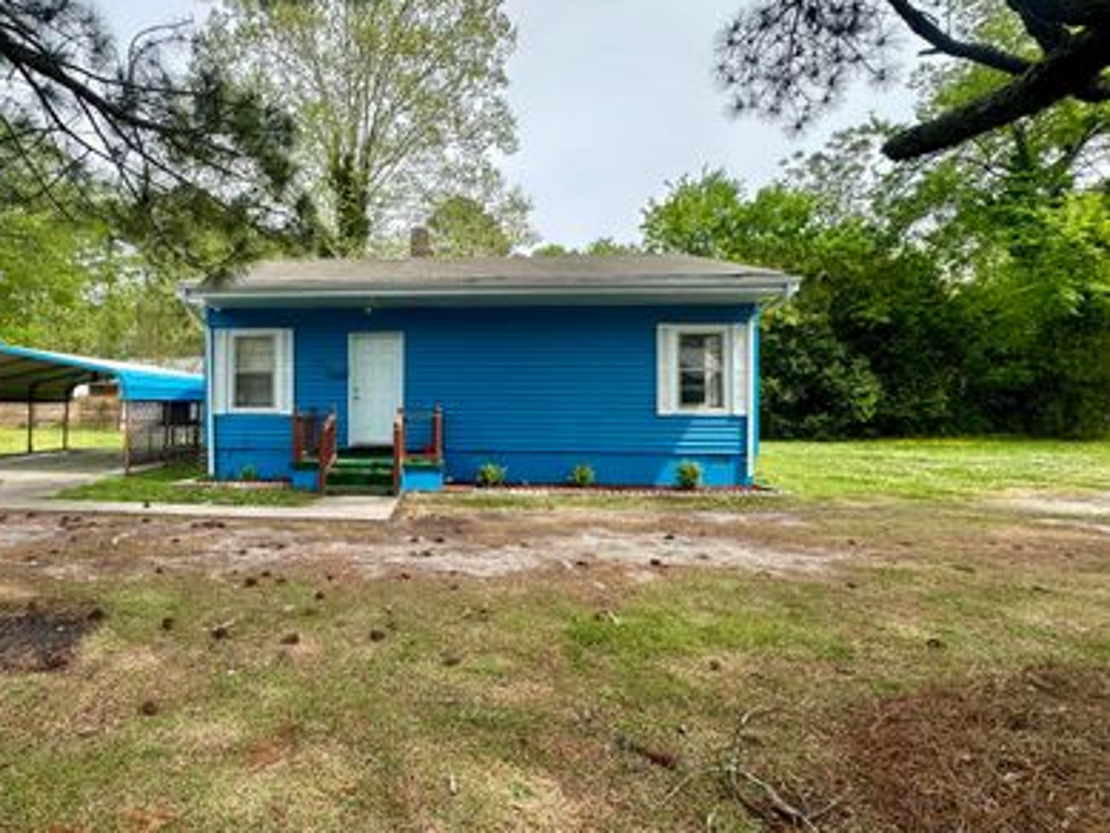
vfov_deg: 71.5
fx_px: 577
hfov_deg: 85.6
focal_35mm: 18
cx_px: 399
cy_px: 387
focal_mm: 2.22
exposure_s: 1/694
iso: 40
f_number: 2.2
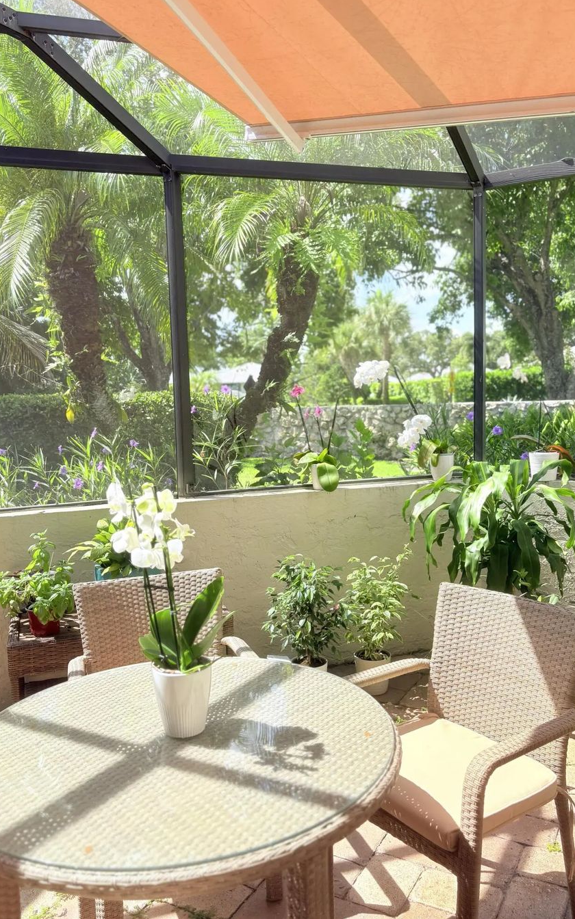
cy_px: 453
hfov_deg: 44.5
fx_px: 702
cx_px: 287
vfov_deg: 66.5
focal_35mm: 28
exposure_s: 1/810
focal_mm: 5.96
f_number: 1.6
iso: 50
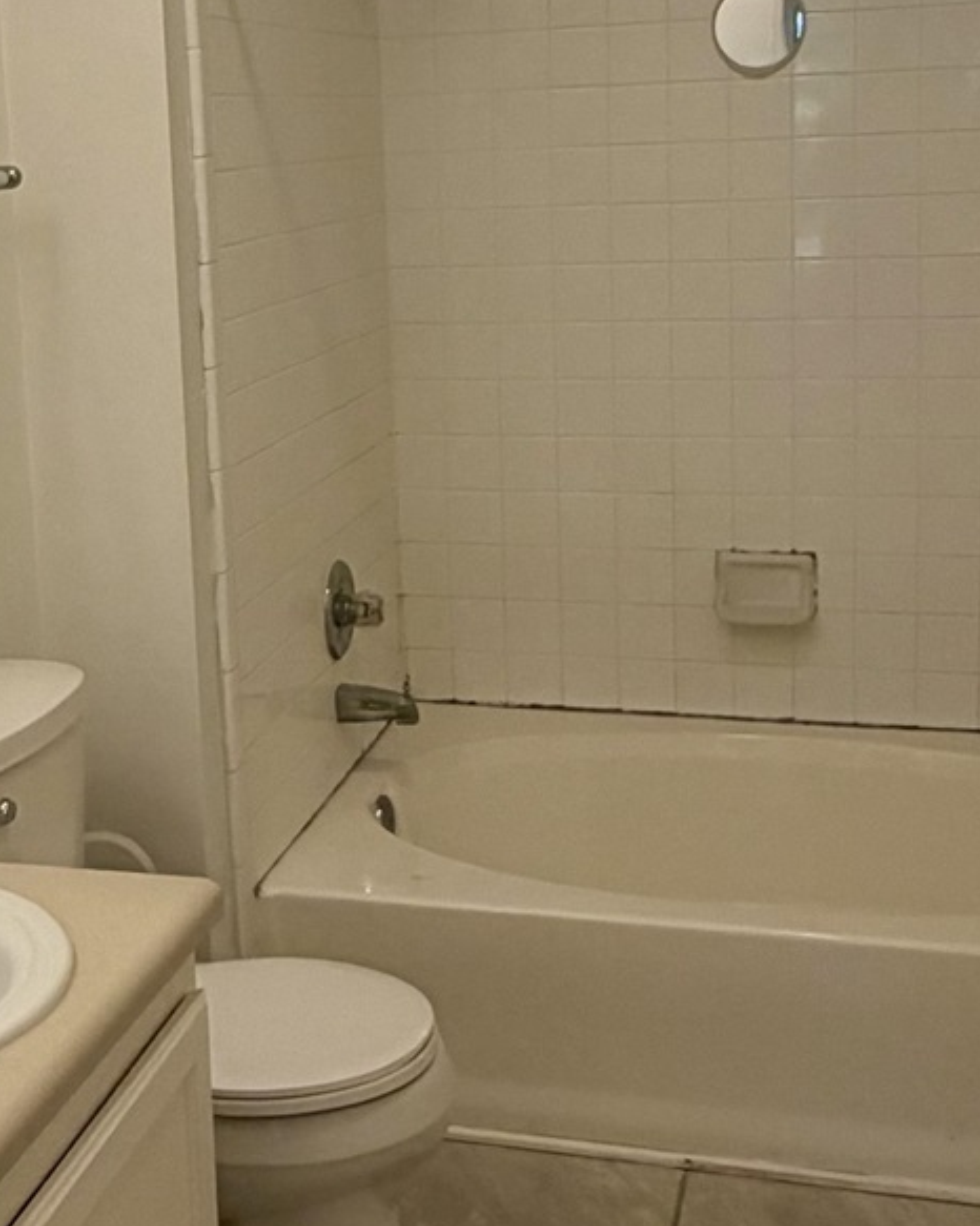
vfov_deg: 34.5
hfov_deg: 27.7
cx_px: 240
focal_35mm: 54
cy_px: 448
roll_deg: +2.4
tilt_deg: -8.4
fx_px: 1959
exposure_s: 1/120
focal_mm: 2.22
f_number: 2.2
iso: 125
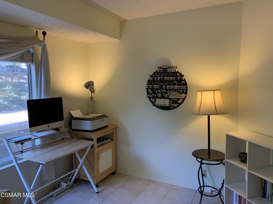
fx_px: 205
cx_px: 136
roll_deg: +0.1
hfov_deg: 67.3
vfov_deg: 53.1
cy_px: 102
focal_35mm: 26
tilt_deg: -3.8
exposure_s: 1/120
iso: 80
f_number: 1.8
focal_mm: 4.25
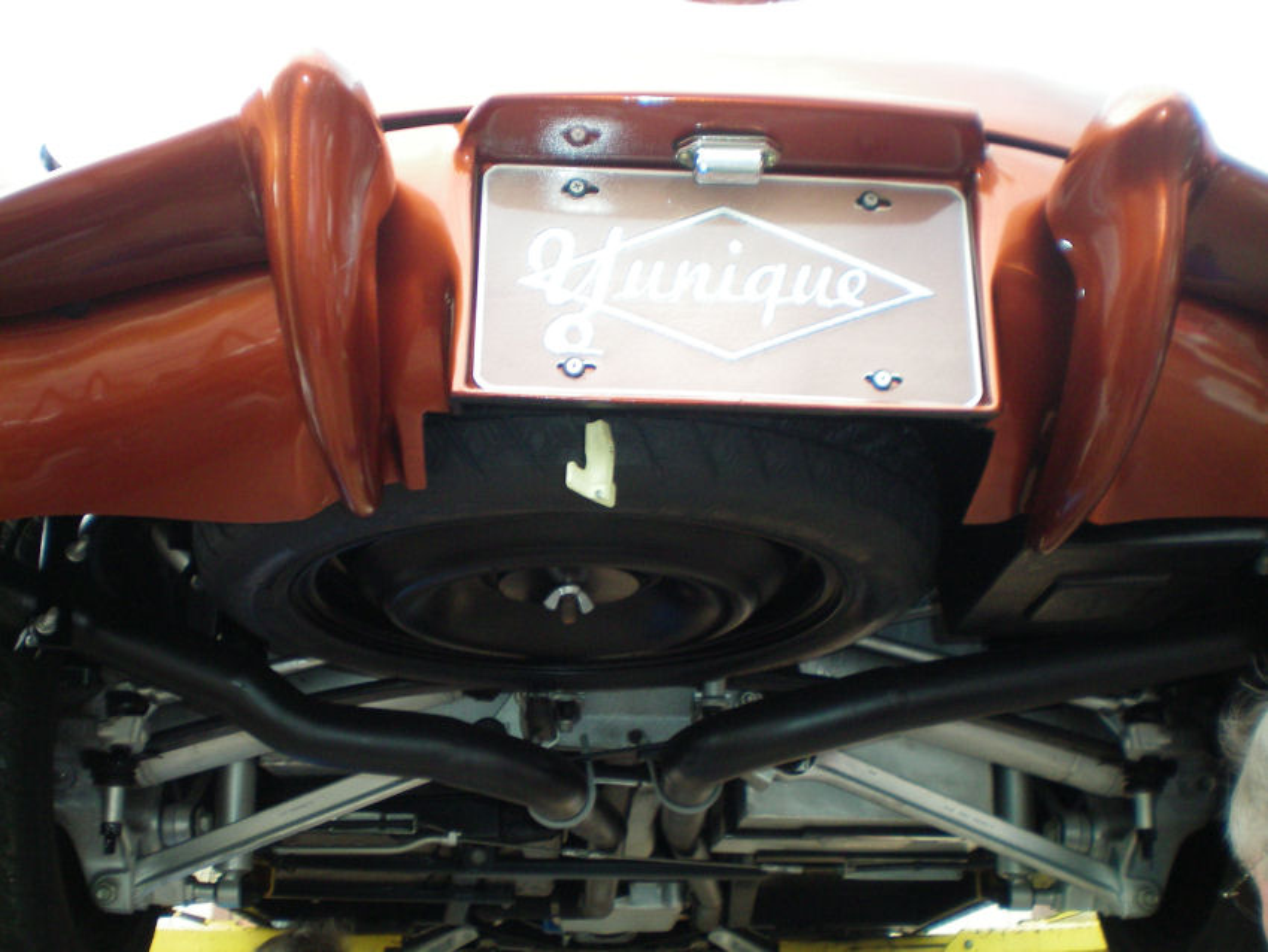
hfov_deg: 49.0
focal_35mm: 38
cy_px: 476
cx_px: 634
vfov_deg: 37.7
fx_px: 1392
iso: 100
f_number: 3.1
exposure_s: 1/60
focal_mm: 6.3
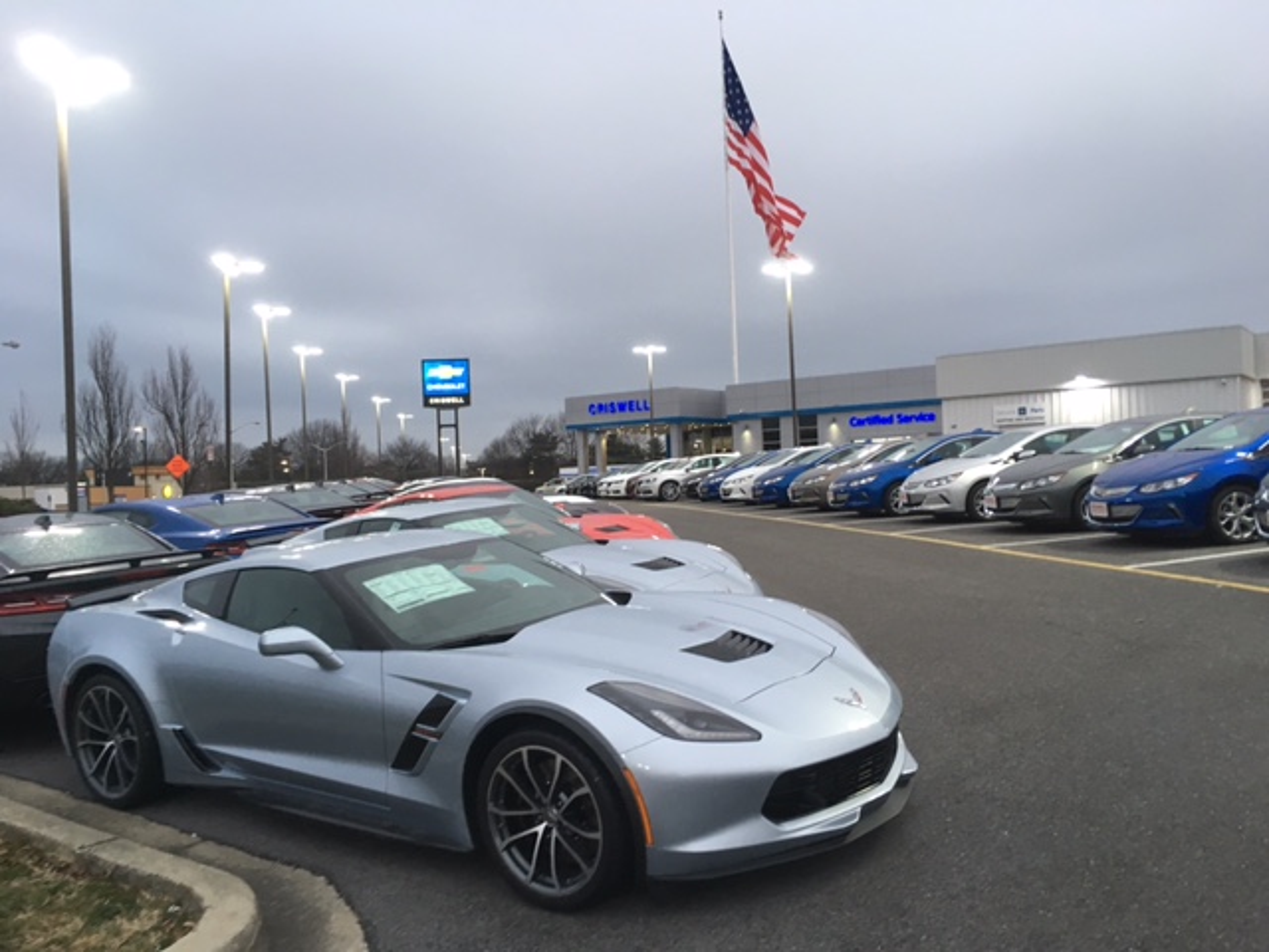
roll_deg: +2.6
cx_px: 634
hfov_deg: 61.7
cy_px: 476
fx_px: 1063
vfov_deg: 48.2
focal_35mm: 29
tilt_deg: +2.4
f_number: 2.2
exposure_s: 1/30
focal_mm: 4.15
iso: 80
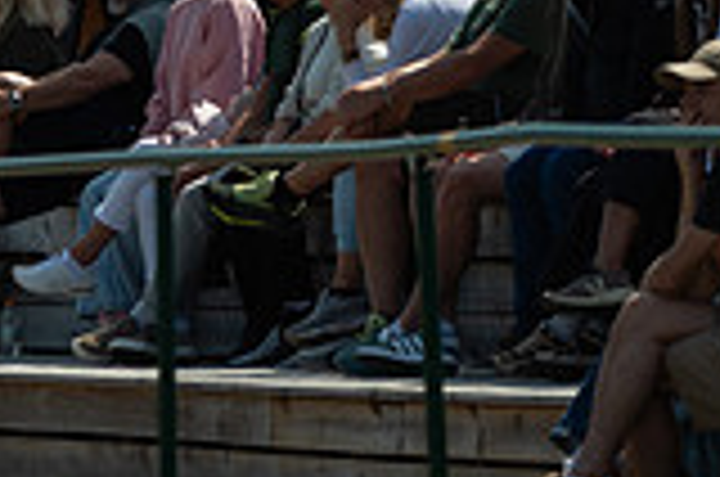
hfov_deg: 3.2
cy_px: -86
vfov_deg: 2.1
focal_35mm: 641
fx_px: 12794
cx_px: 216
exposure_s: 1/2000
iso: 100
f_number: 3.2
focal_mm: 175
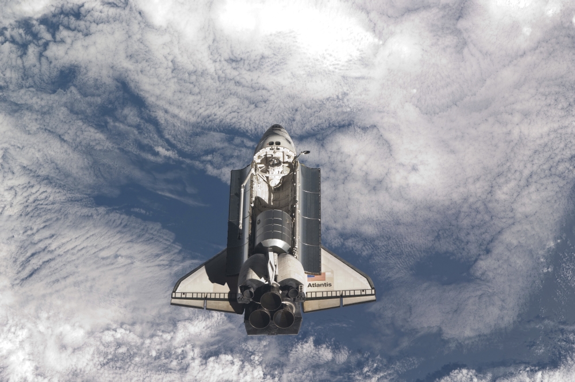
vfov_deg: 13.0
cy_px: 191
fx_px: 1675
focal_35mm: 105
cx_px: 288
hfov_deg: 19.5
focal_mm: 70
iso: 200
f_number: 13
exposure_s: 1/200
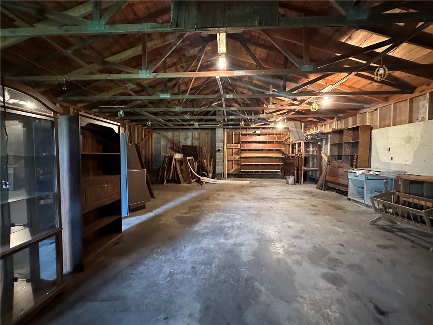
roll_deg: -0.7
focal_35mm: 14
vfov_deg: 85.7
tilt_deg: -2.5
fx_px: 175
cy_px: 162
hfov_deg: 102.1
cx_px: 216
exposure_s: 1/30
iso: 1000
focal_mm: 2.22
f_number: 2.2
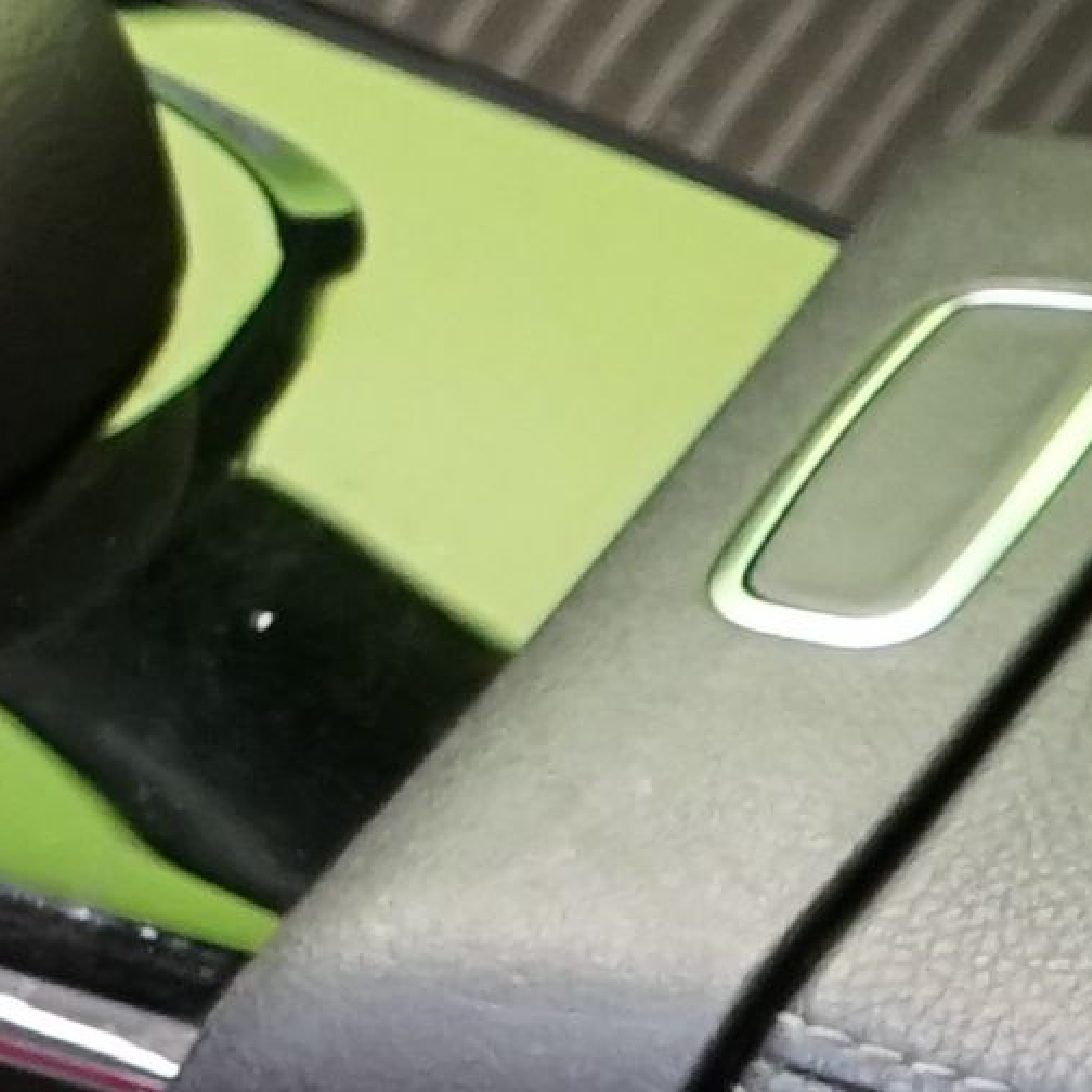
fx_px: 10100
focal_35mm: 283
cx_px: -2572
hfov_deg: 5.7
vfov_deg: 6.1
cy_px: -260
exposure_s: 1/20
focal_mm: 28
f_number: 4
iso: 1600
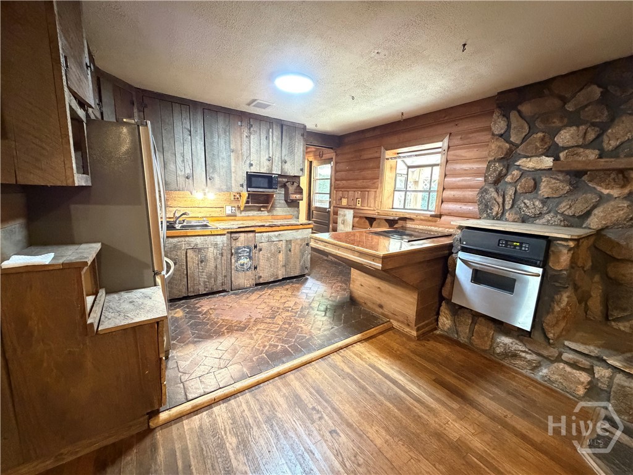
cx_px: 316
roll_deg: -1.4
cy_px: 238
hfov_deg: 102.1
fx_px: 256
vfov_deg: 85.7
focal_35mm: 14
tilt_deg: -9.7
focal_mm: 2.22
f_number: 2.2
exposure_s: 1/40
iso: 1250
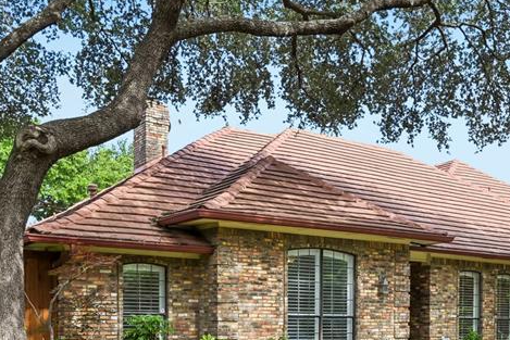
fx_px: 680
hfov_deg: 40.0
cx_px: 378
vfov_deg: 27.6
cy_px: 261
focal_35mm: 48
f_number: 8
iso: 400
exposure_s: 1/250
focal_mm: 22
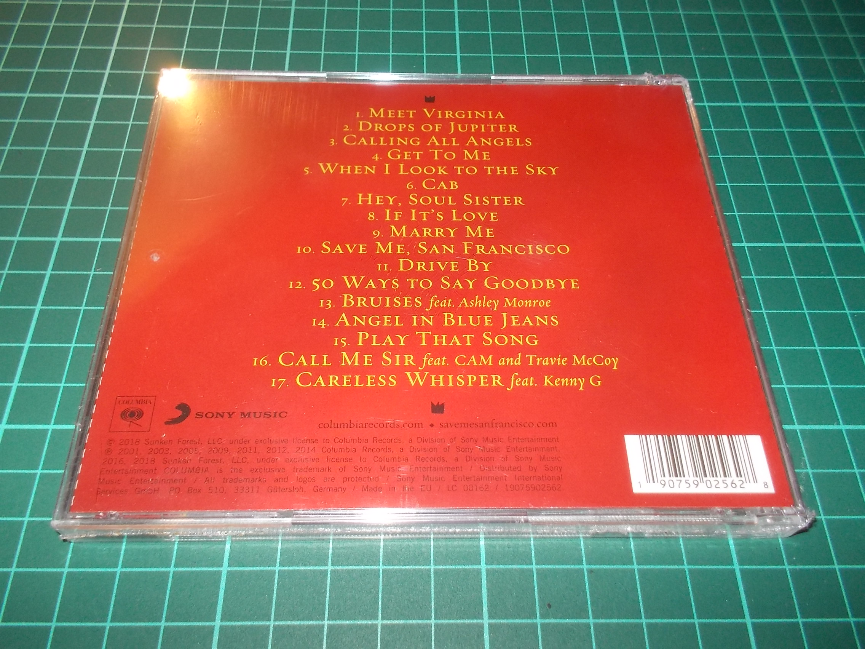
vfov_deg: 48.2
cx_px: 432
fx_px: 725
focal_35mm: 29
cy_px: 324
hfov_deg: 61.7
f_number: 3.3
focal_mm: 4.1
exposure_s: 1/30
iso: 200
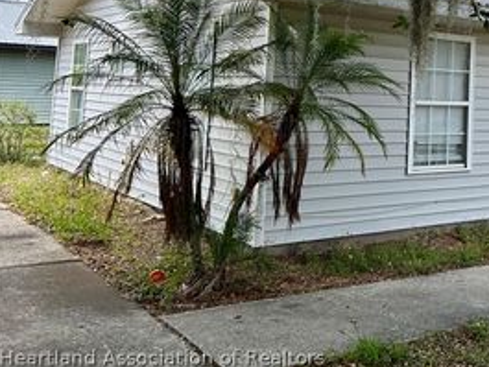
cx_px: 456
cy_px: 27
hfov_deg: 36.1
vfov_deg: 28.4
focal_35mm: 49
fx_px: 693
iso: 50
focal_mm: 5.7
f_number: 1.5
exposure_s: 1/1029
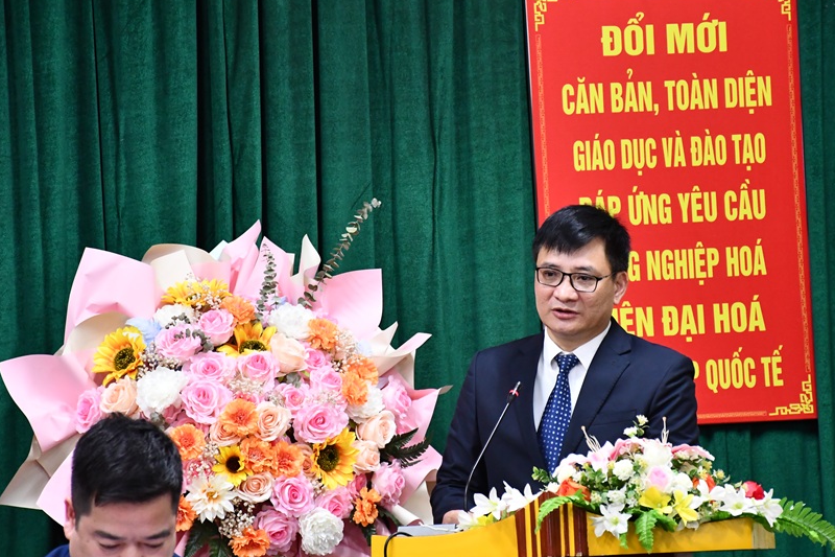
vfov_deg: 6.5
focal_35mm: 210
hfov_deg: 9.8
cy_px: 303
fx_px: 4870
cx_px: 466
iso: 3200
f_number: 5.6
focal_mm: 112
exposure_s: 1/80
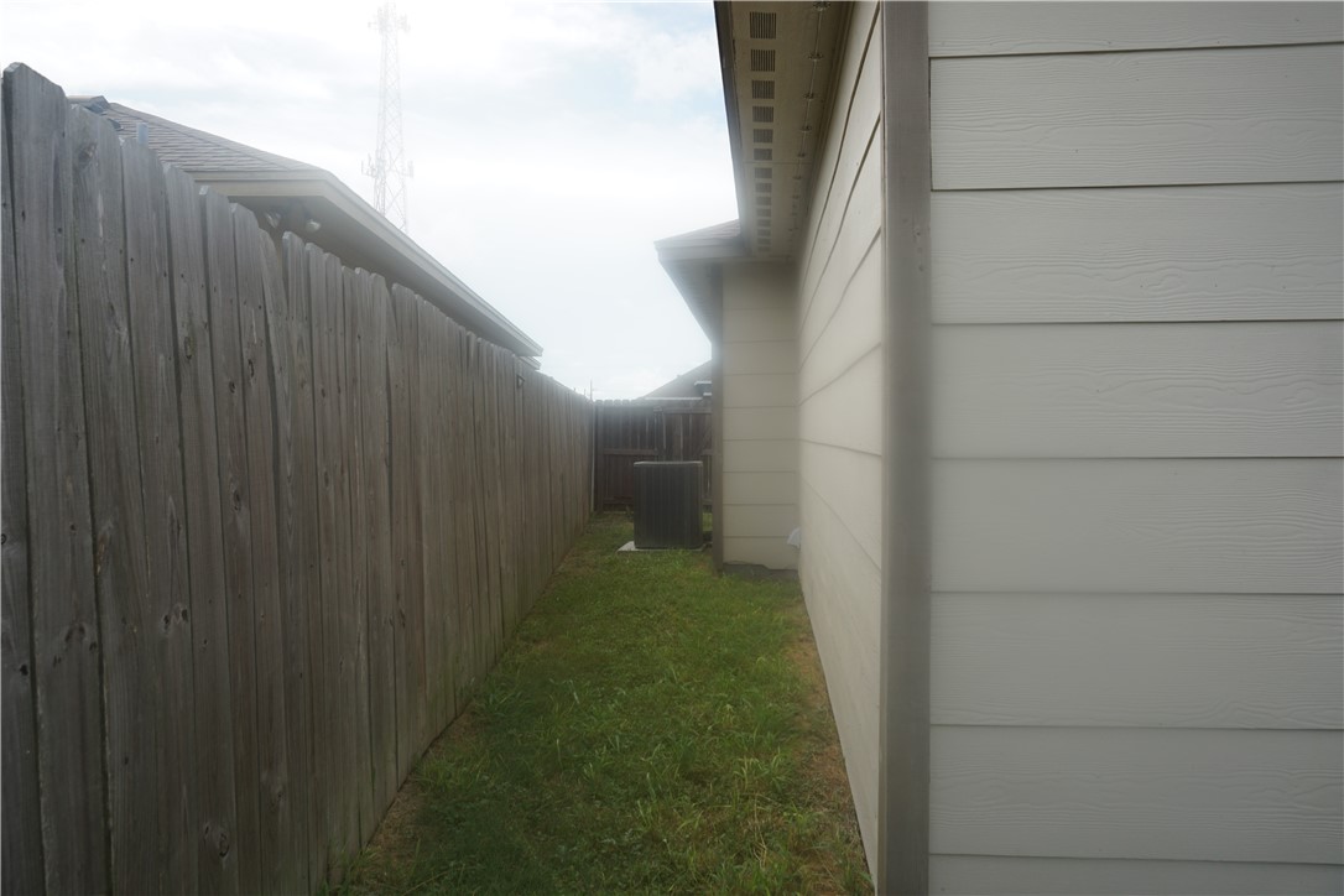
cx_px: 672
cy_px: 448
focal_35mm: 24
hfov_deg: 73.7
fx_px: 896
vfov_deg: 53.1
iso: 100
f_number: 6.3
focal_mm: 16
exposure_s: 1/250
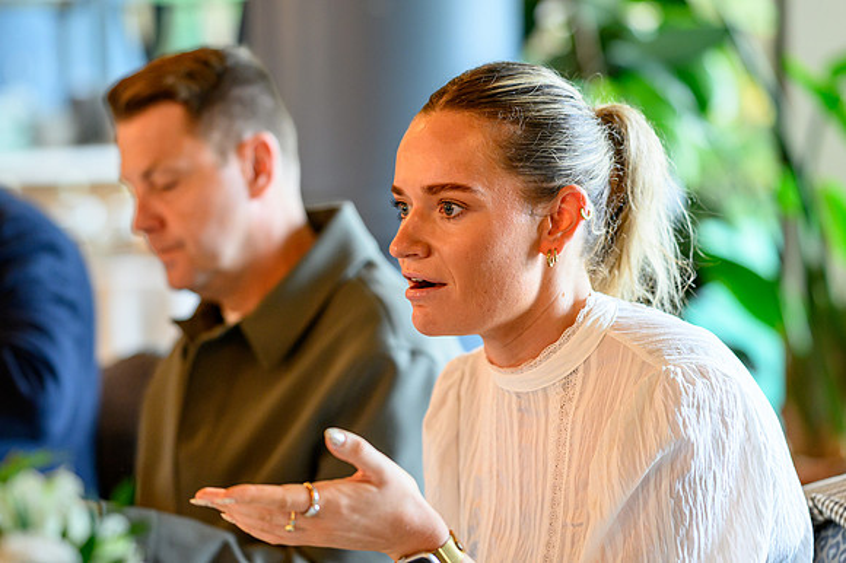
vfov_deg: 10.6
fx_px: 3035
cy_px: 281
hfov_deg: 15.9
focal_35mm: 129
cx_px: 423
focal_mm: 85
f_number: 1.8
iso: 900
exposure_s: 1/200
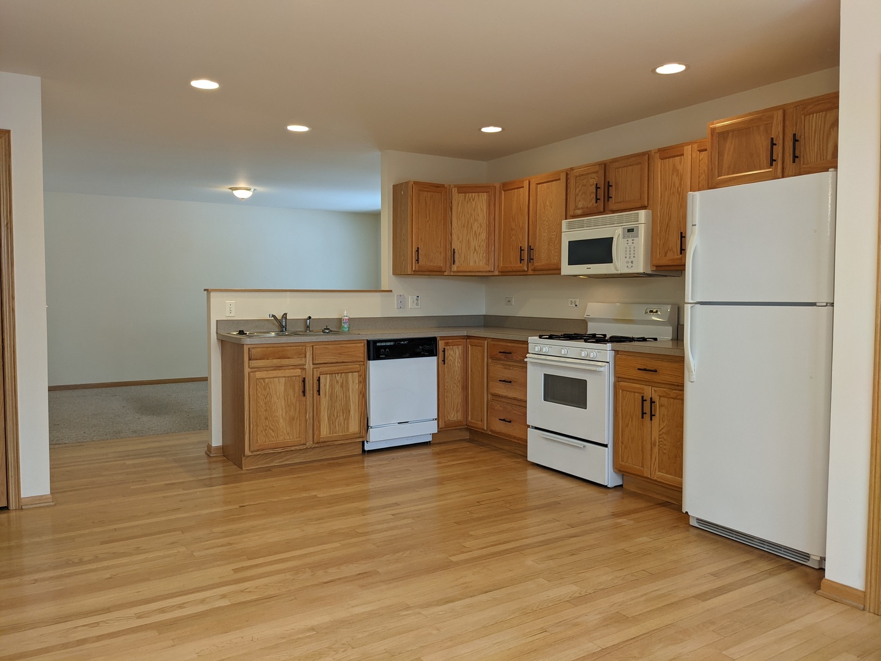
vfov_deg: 51.4
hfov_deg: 65.3
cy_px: 330
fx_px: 687
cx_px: 440
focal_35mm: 27
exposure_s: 1/60
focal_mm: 4.38
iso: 71
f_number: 1.73
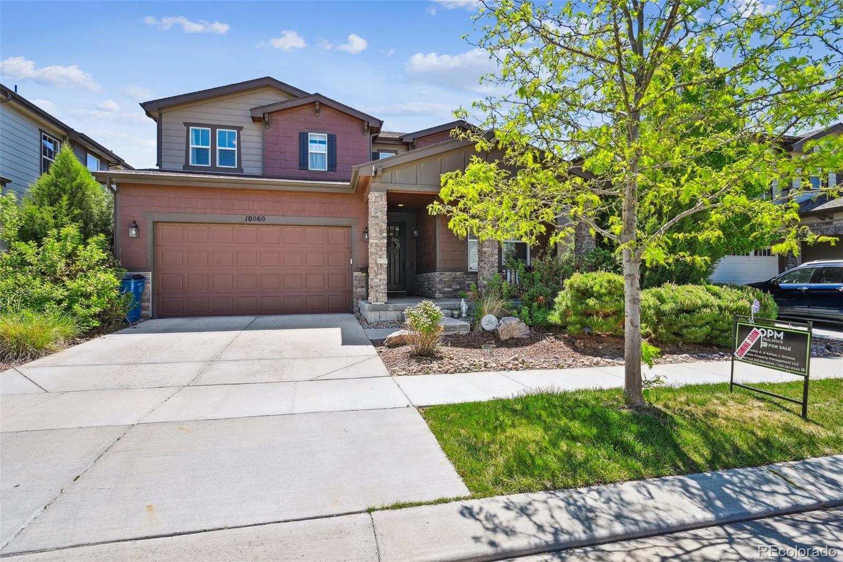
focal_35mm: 18
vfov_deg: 68.9
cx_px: 422
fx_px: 410
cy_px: 281
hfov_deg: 91.6
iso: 400
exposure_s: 1/200
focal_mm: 17.5
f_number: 10
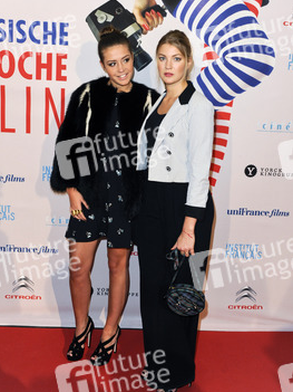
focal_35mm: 34
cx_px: 145
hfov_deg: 41.8
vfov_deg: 53.9
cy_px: 209
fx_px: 384
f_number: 5.6
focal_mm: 31
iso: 1000
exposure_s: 1/125
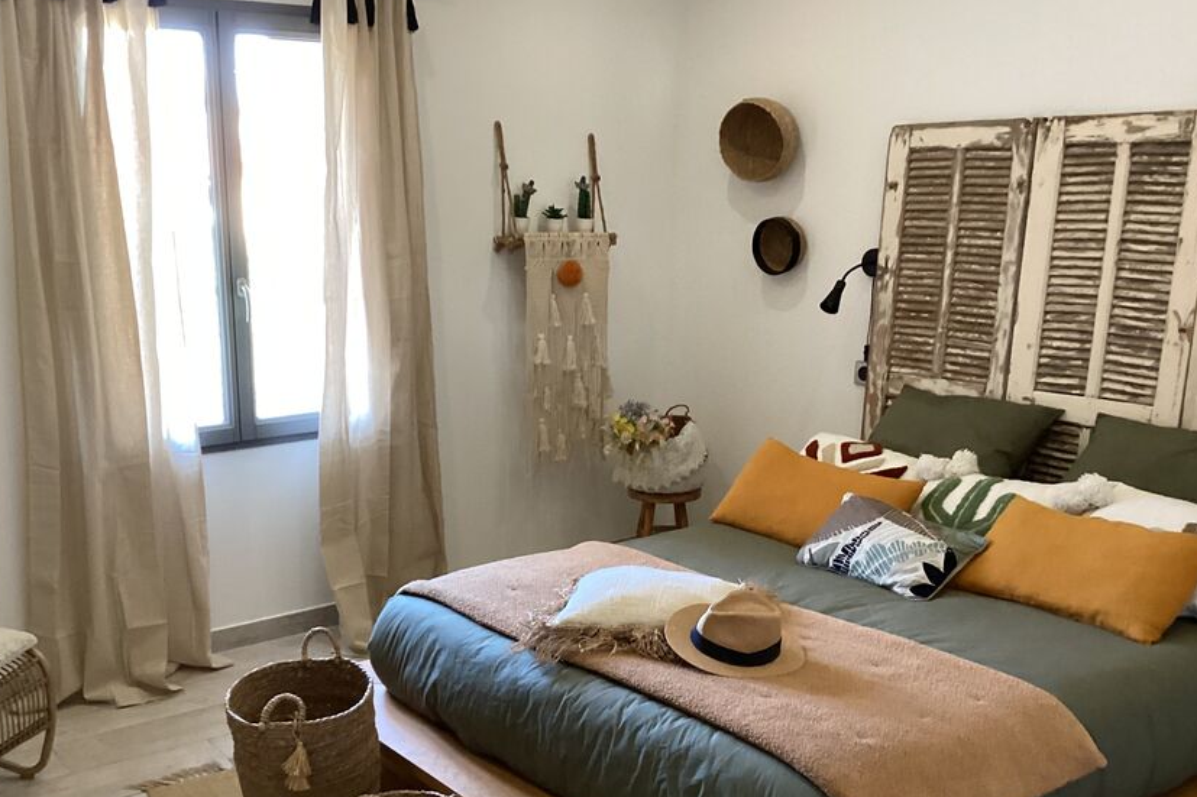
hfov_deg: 49.3
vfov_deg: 33.9
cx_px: 494
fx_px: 1296
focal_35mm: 39
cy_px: 519
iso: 320
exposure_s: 1/50
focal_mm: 3.3
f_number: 2.4
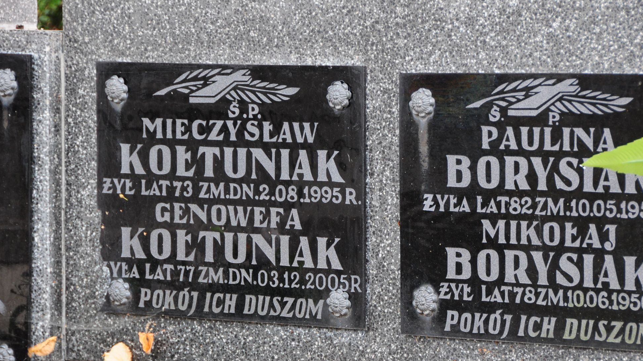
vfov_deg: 5.4
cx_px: 355
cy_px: 197
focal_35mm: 226
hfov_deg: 9.5
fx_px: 3853
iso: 640
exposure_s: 1/40
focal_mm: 130
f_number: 7.1
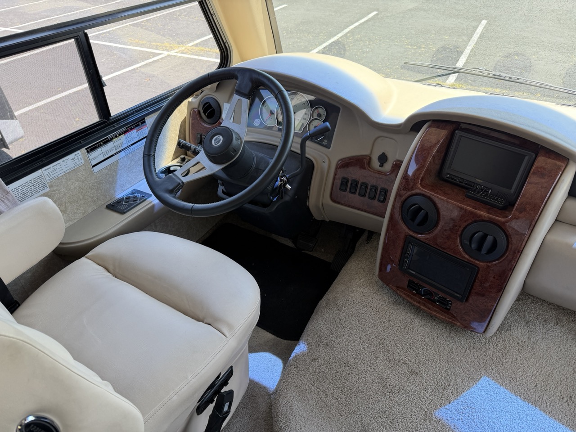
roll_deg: +2.0
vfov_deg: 56.8
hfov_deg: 71.6
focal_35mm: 24
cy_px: 216
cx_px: 288
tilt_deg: -39.4
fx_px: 399
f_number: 1.78
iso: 64
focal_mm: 6.76
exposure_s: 1/204
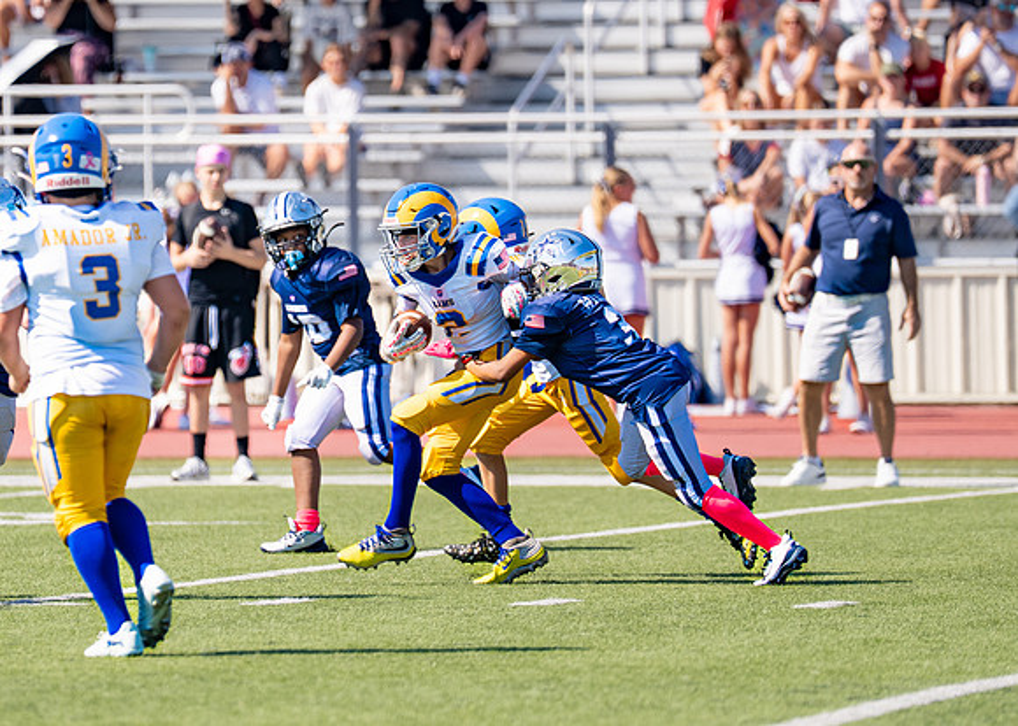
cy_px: 251
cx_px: 394
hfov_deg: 5.4
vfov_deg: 3.8
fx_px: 10861
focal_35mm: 376
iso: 125
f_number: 2.8
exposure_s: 1/2500
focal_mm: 200
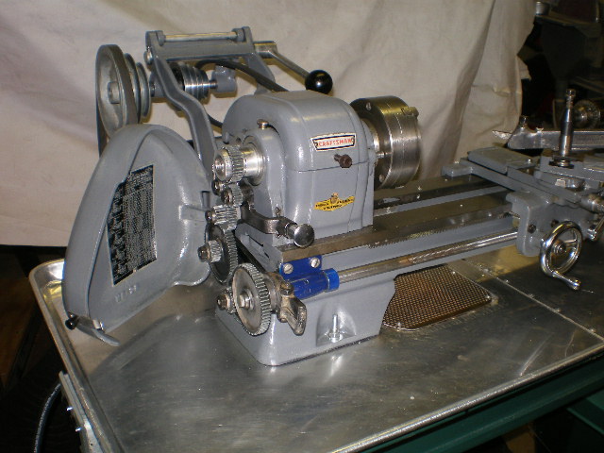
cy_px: 226
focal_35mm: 38
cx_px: 302
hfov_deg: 49.0
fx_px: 663
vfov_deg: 37.7
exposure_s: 1/30
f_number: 4.6
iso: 100
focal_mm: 6.3
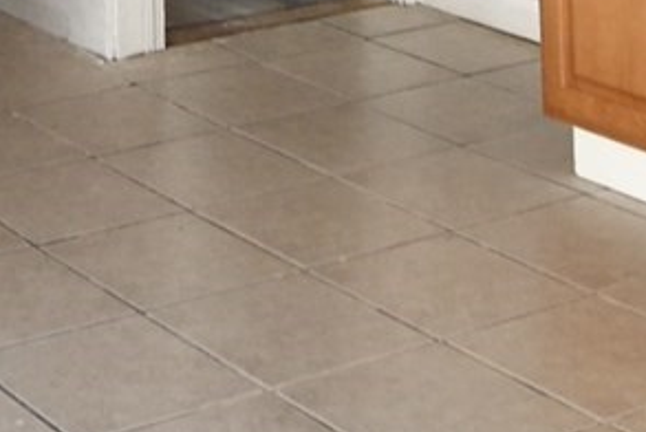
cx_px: -37
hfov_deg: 18.8
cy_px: -501
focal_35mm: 105
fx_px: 1886
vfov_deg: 11.4
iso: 100
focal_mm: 10
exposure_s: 1/25
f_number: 4.5
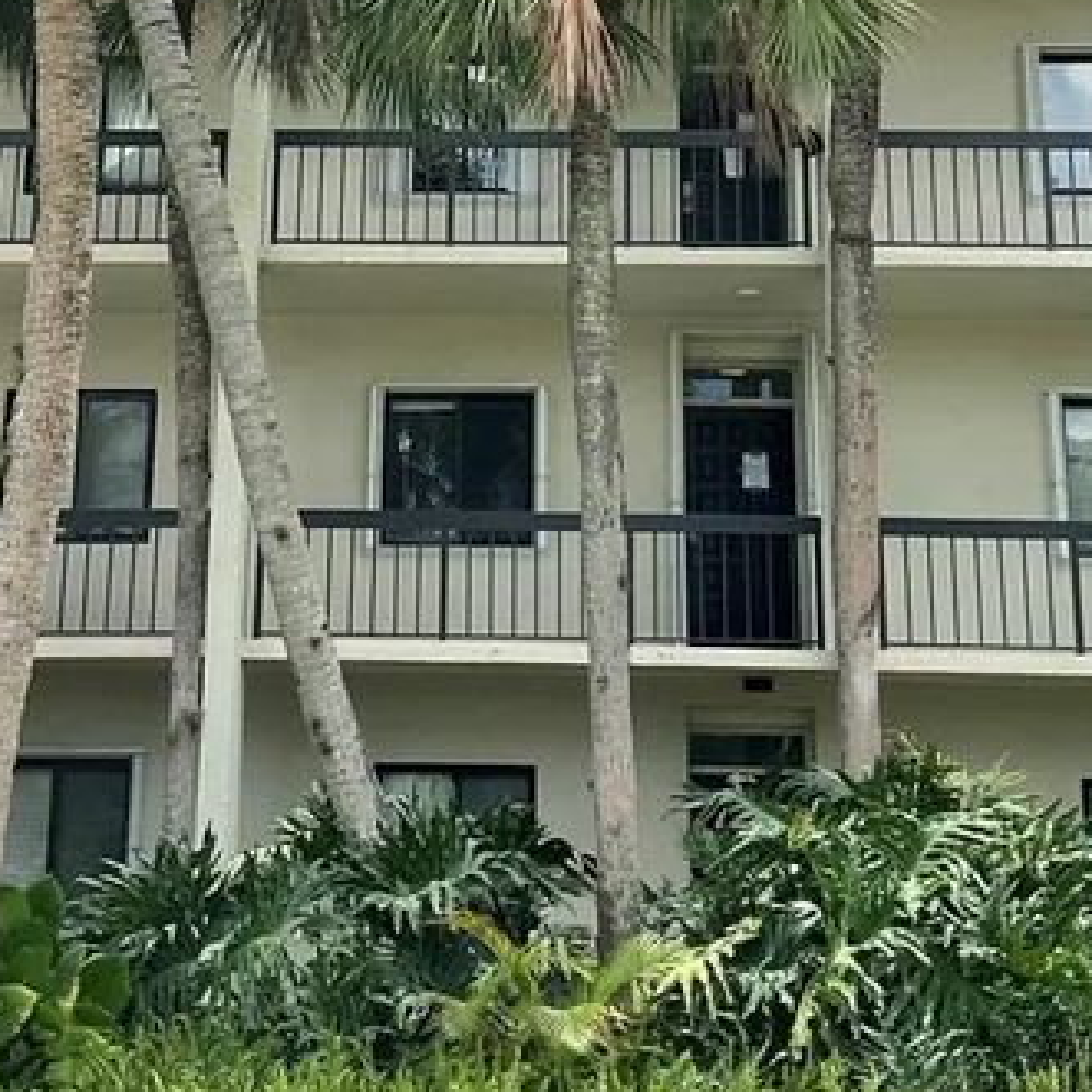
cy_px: 91
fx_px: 2356
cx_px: 445
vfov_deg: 25.2
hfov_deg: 26.1
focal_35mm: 66
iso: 25
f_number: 1.8
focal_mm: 3
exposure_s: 1/978
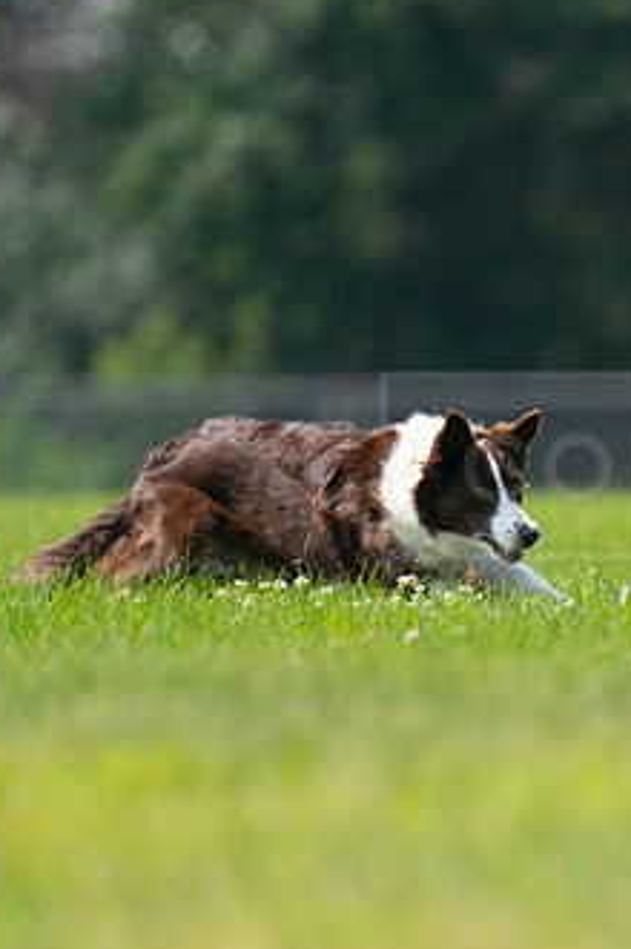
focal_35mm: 793
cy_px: 515
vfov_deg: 2.6
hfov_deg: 1.7
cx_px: 654
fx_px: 20891
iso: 1600
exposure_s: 1/4000
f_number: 6.3
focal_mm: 452
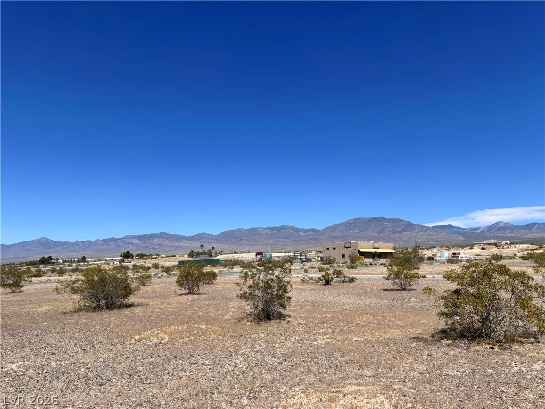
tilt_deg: +7.5
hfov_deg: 67.3
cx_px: 272
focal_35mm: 26
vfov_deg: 53.1
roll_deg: +0.8
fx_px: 409
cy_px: 204
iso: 50
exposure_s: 1/5348
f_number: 1.6
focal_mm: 5.96
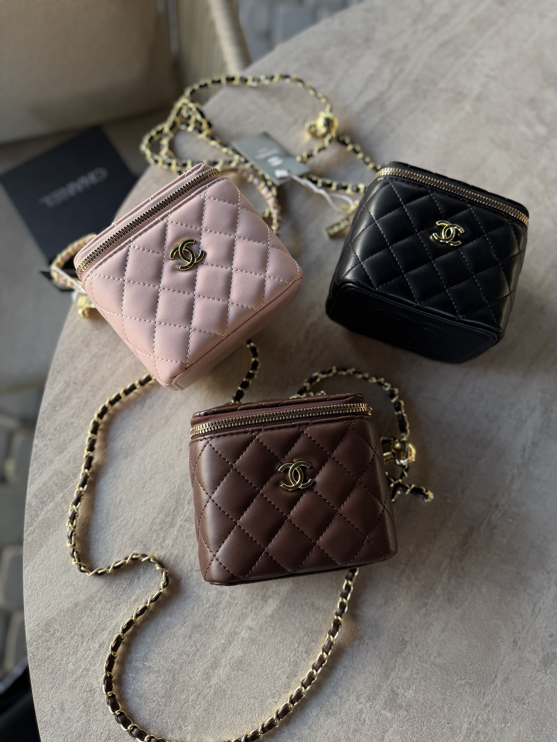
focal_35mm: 24
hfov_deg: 56.8
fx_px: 515
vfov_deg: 71.6
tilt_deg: -75.9
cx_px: 278
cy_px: 371
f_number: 1.78
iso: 64
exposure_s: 1/121
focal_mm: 6.76
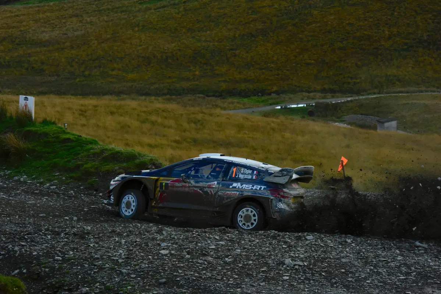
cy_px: 147
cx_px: 220
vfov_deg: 9.8
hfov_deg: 14.7
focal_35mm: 140
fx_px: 1715
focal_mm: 140
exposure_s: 1/400
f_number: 14
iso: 1600
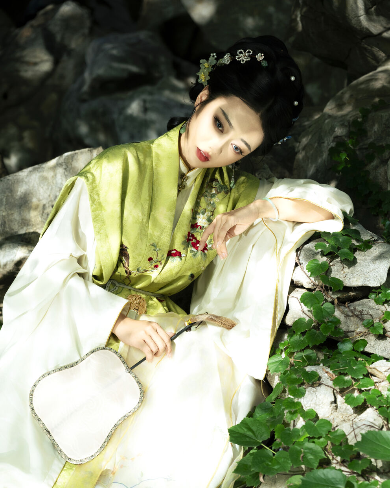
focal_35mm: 132
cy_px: 329
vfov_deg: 14.6
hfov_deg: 11.7
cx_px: 214
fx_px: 1905
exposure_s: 1/200
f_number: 4
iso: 200
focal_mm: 97
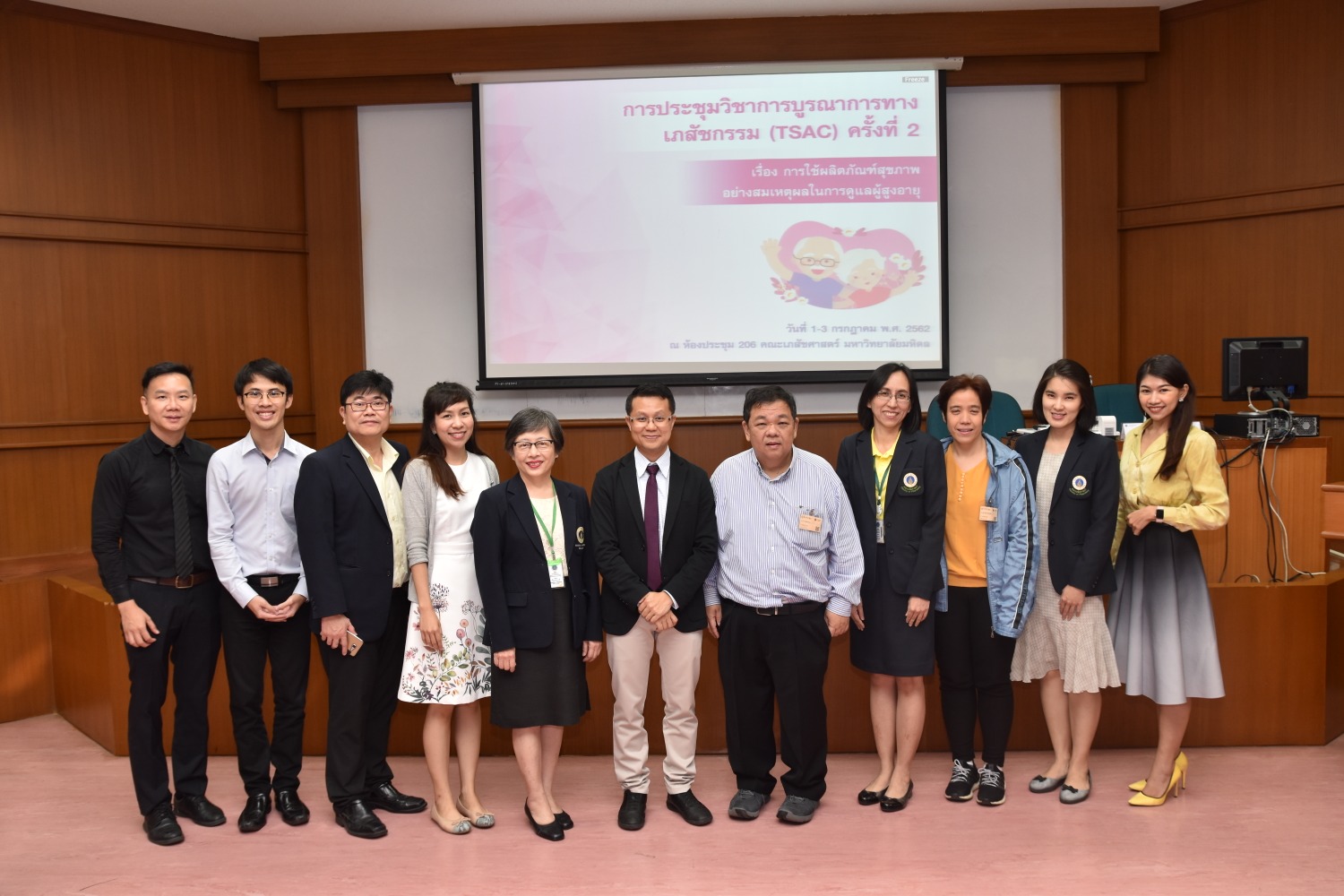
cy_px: 448
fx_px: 1120
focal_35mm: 30
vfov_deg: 43.6
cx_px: 672
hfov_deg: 61.9
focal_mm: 20
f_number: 5
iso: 400
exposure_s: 1/80
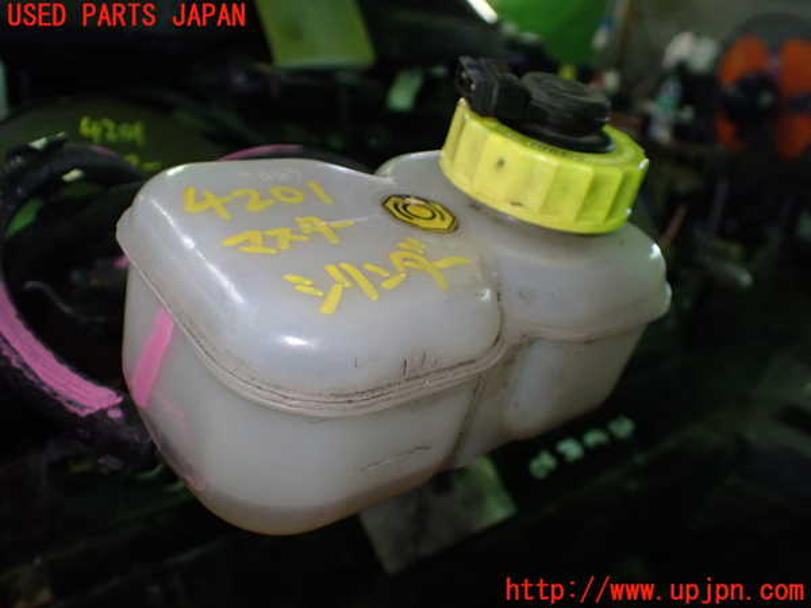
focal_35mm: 30
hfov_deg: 60.0
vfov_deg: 46.8
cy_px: 304
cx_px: 406
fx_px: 703
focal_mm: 5.4
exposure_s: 1/125
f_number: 2.3
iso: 400
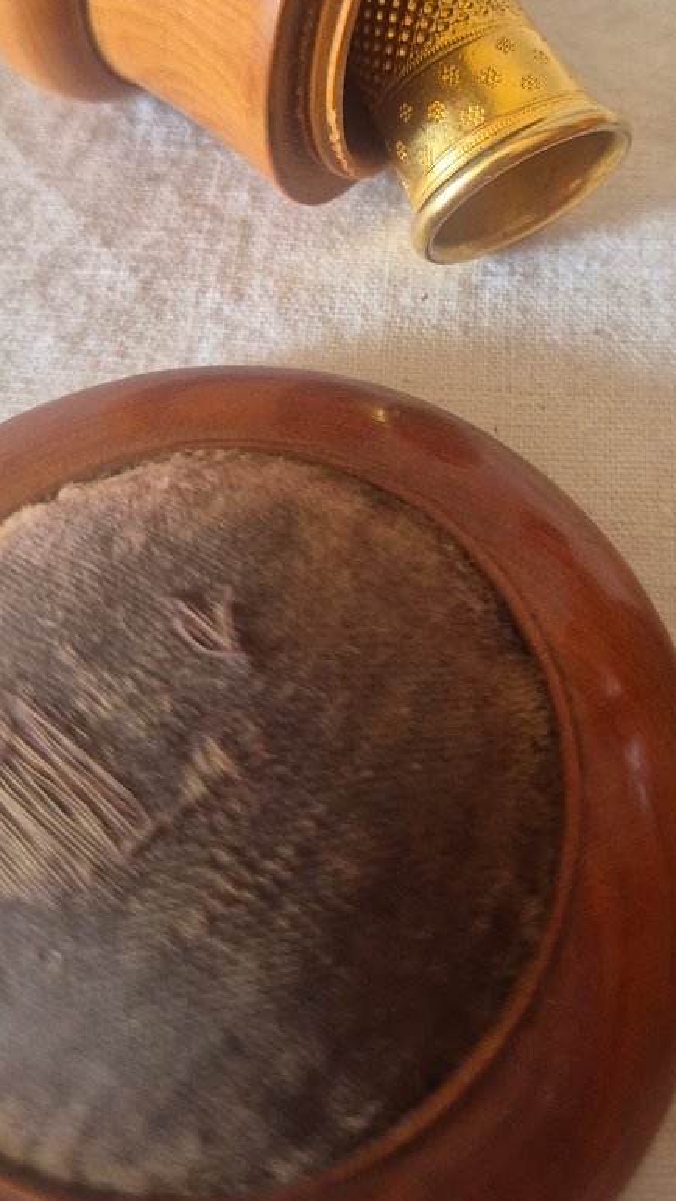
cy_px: 301
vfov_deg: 49.5
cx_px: 475
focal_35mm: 39
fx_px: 1242
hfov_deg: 30.1
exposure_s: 1/100
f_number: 1.8
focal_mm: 5.4
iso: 320
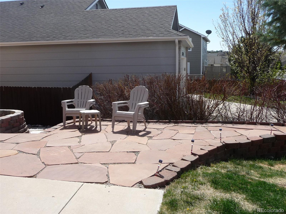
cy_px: 107
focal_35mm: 34
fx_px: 281
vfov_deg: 41.8
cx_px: 143
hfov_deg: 54.0
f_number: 3.3
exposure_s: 1/1000
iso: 100
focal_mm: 4.7
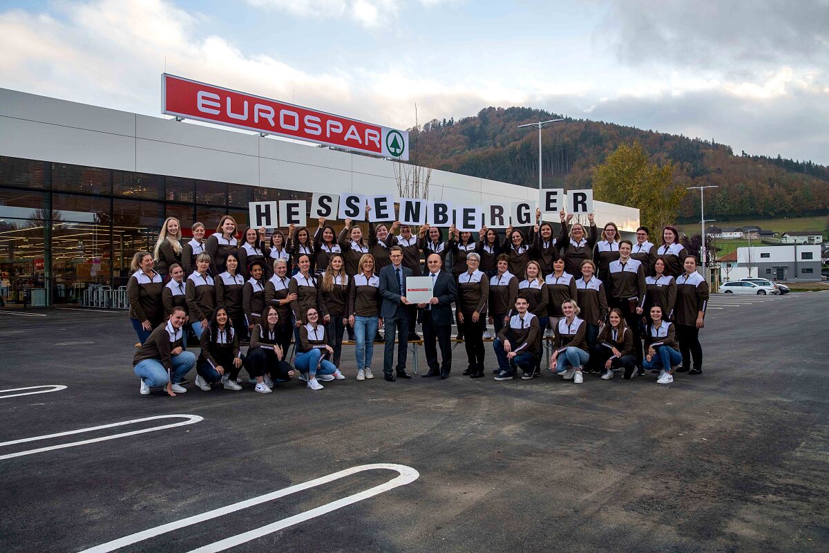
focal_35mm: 30
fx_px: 691
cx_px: 414
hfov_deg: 61.9
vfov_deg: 43.6
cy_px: 276
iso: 800
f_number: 8
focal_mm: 30
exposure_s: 1/200
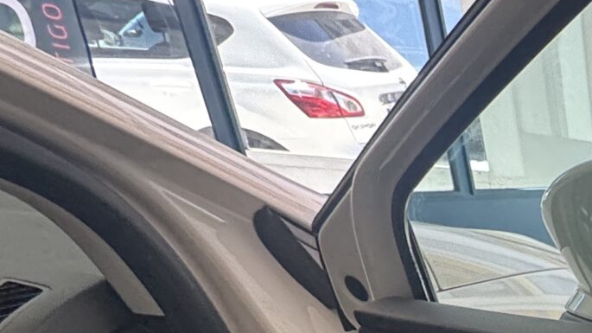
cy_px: 633
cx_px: 968
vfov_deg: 16.7
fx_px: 895
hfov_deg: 24.5
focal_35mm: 57
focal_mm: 2.22
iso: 160
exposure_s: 1/99
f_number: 2.2
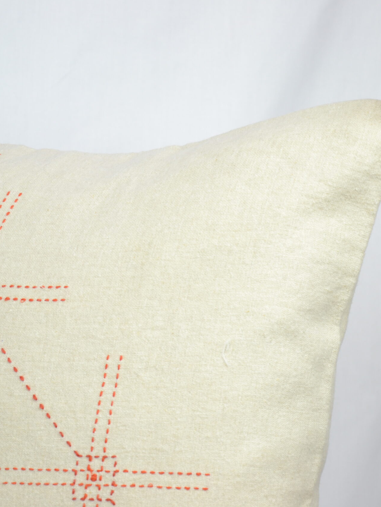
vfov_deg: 13.0
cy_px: 254
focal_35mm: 152
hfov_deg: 9.8
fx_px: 2231
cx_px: 194
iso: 400
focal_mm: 70
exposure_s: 1/50
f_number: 6.3
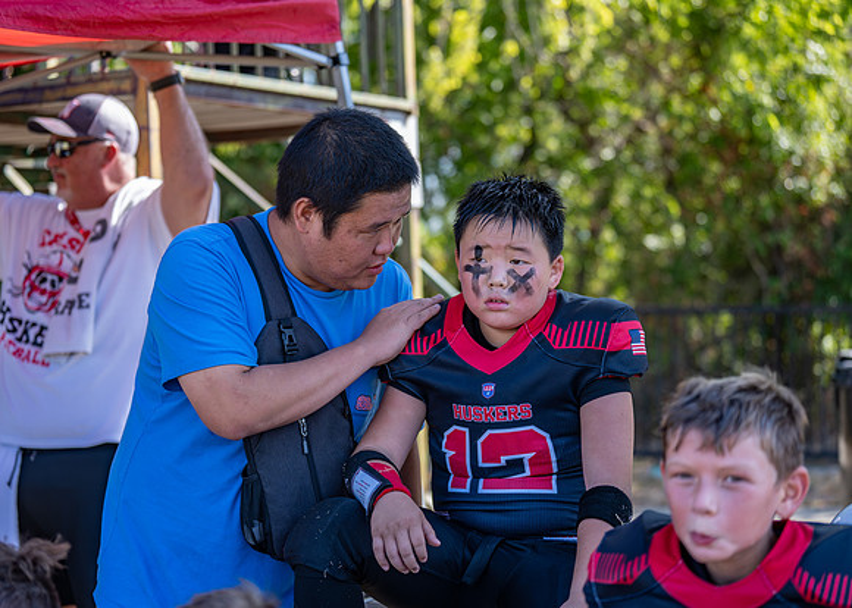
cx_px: 402
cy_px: 305
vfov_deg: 18.7
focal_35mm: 76
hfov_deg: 26.0
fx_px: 1844
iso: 160
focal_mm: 70
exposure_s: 1/800
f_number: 2.8
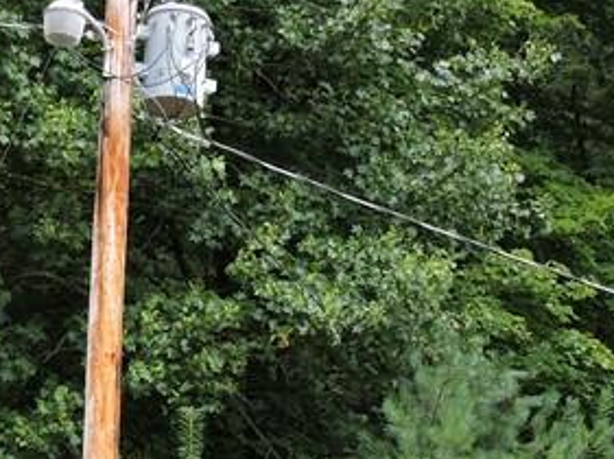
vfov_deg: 9.6
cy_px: 820
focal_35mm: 146
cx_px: 116
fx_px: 2586
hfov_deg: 13.5
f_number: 3.8
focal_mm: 7.2
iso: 100
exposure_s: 1/200
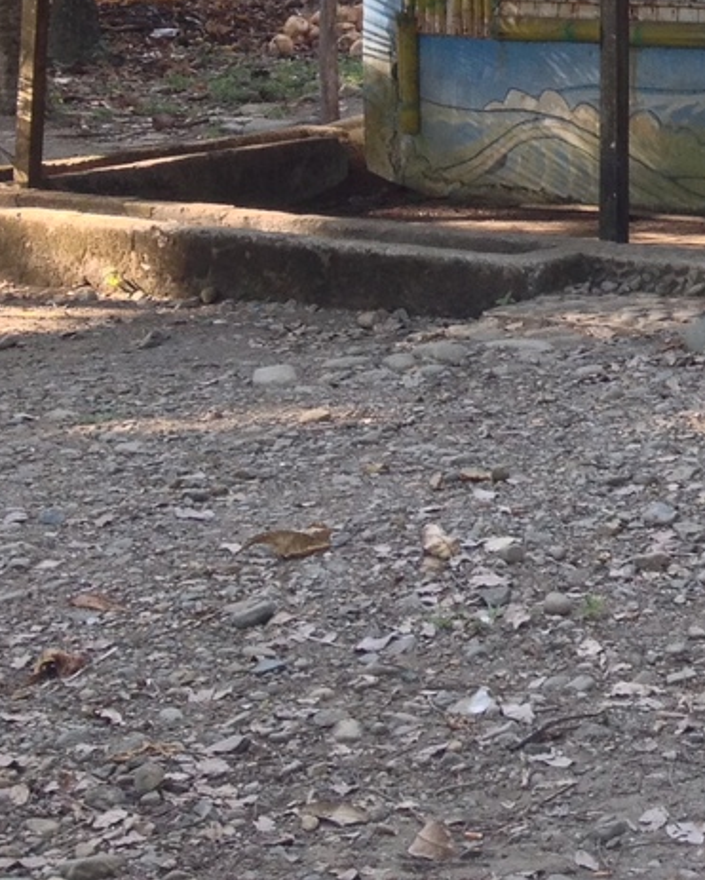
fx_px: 3075
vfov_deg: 15.5
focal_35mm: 118
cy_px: -258
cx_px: 1281
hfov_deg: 12.0
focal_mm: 4.28
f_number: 2.4
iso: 50
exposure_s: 1/60
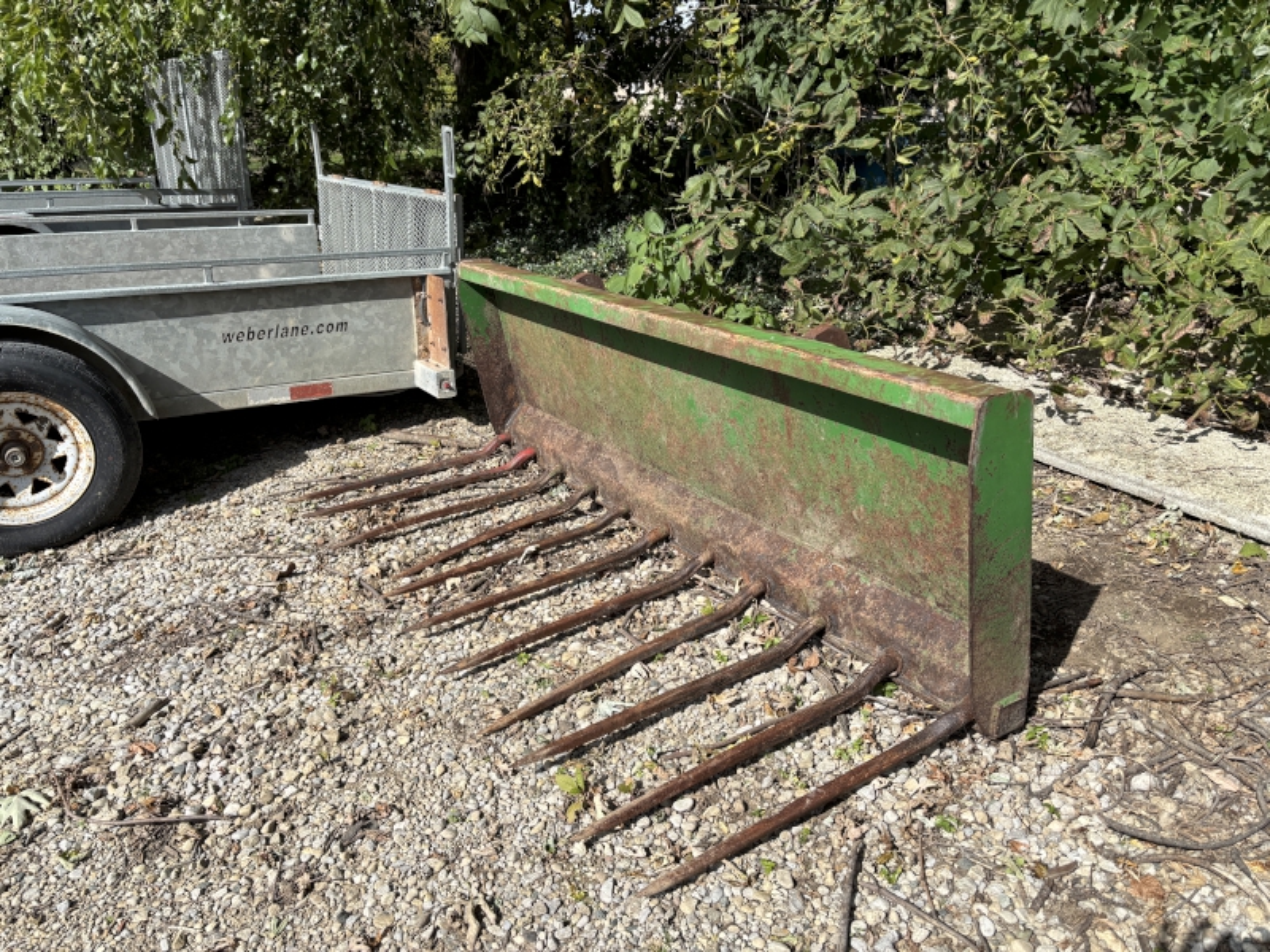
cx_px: 635
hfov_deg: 67.3
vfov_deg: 53.1
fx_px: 954
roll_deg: +2.6
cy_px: 476
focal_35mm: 26
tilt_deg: -19.2
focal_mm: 5.96
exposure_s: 1/2778
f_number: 1.6
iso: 50
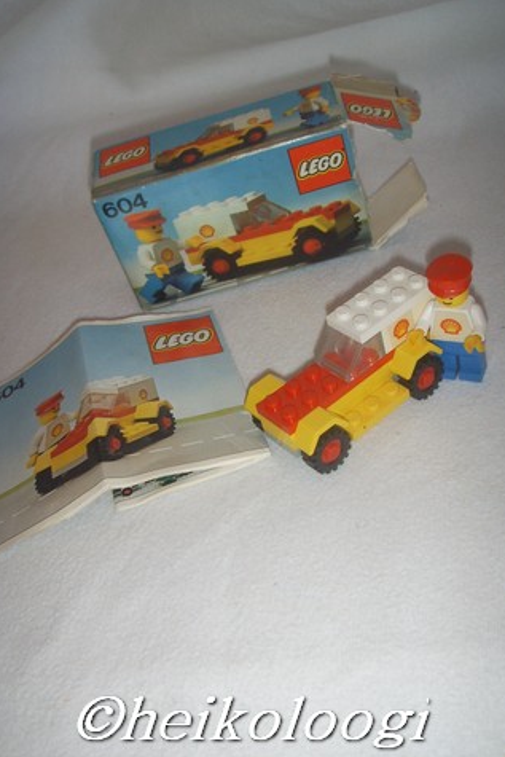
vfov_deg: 47.4
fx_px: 862
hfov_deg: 32.7
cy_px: 379
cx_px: 255
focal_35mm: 41
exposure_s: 1/45
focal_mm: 6.6
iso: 100
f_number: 3.5
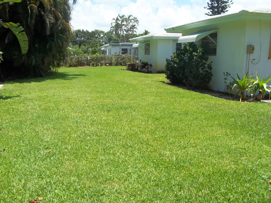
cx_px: 136
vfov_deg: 44.2
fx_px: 251
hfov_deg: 56.8
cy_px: 102
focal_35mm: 32
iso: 64
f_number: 8.8
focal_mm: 5.7
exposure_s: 1/100
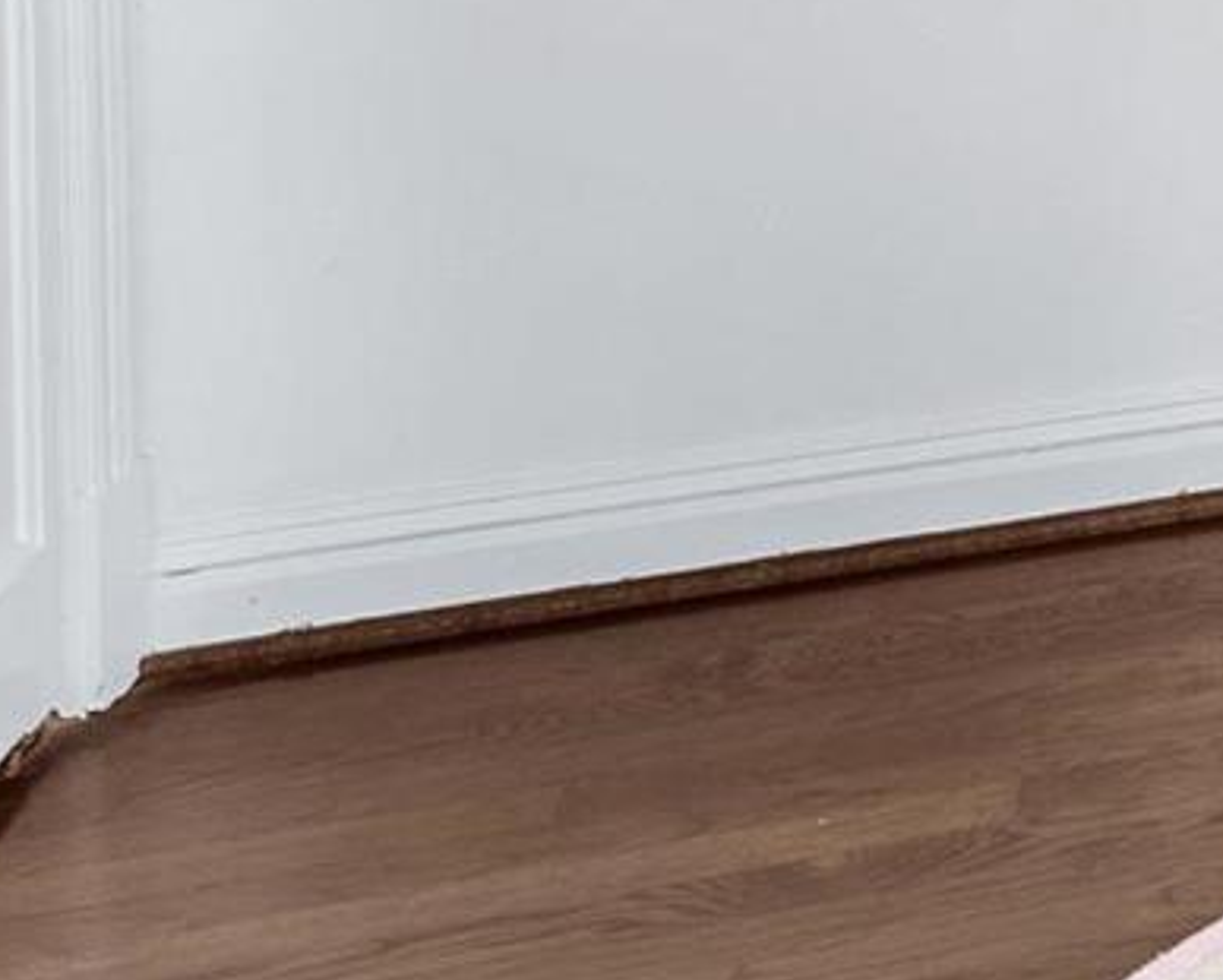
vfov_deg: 20.1
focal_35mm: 62
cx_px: 2184
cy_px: -613
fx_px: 2245
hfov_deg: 21.0
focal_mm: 8
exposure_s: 1/8
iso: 400
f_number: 6.3
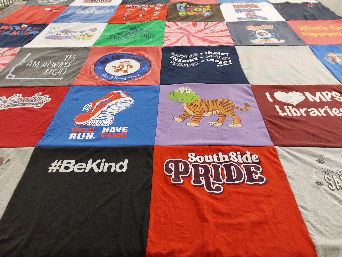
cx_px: 171
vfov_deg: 49.7
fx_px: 277
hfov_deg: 63.4
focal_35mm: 28
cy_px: 128
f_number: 1.9
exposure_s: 1/50
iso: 160
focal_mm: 2.91
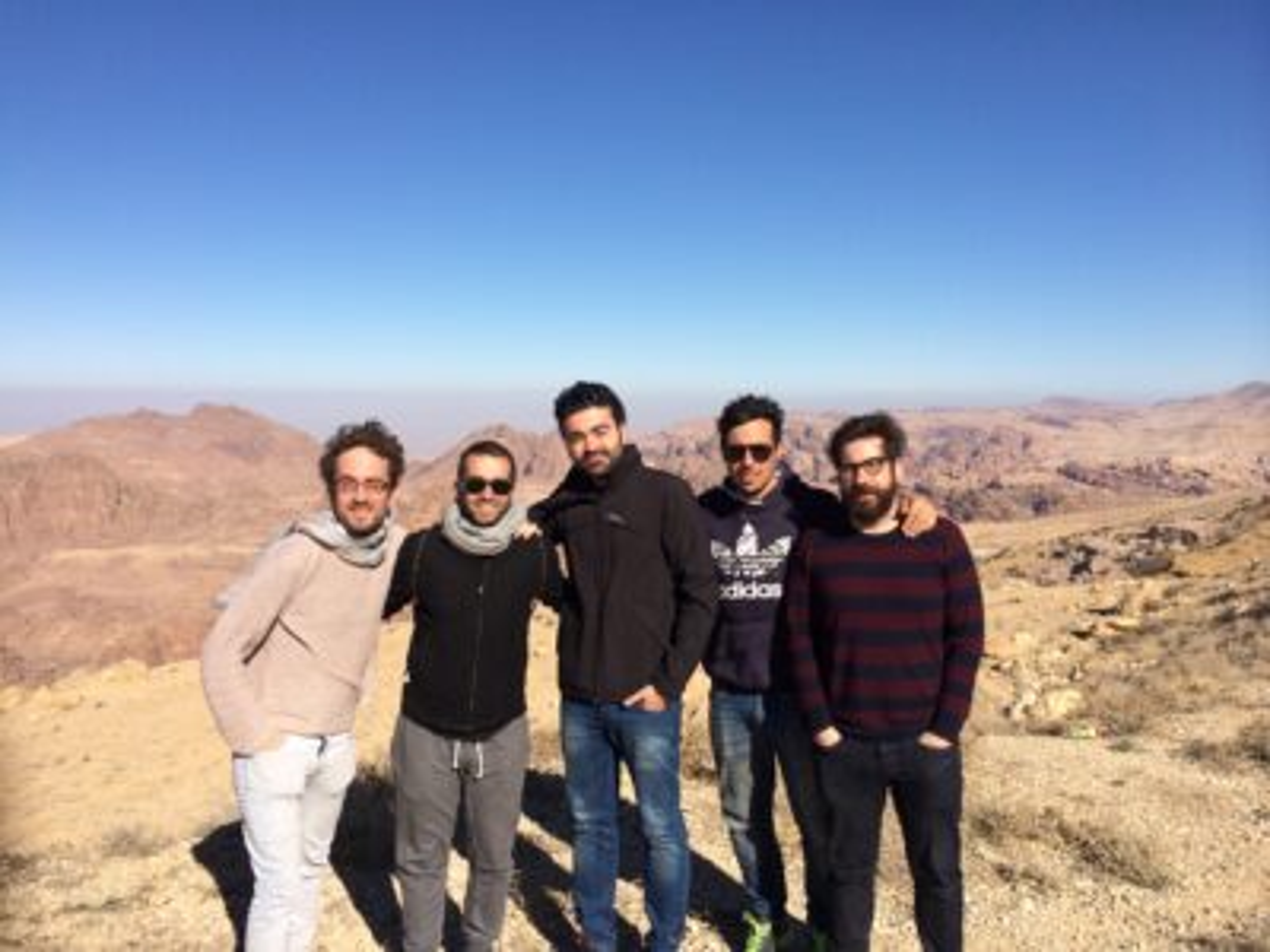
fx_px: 1101
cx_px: 635
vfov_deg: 46.8
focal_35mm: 30
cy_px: 476
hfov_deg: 60.0
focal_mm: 4.12
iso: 32
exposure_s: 1/3425
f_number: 2.2
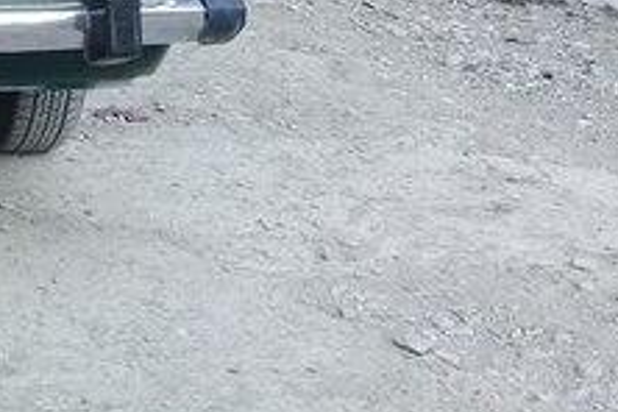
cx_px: -273
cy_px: -255
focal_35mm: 96
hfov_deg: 19.0
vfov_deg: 13.2
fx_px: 1648
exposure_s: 1/382
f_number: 2.2
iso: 50
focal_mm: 3.3
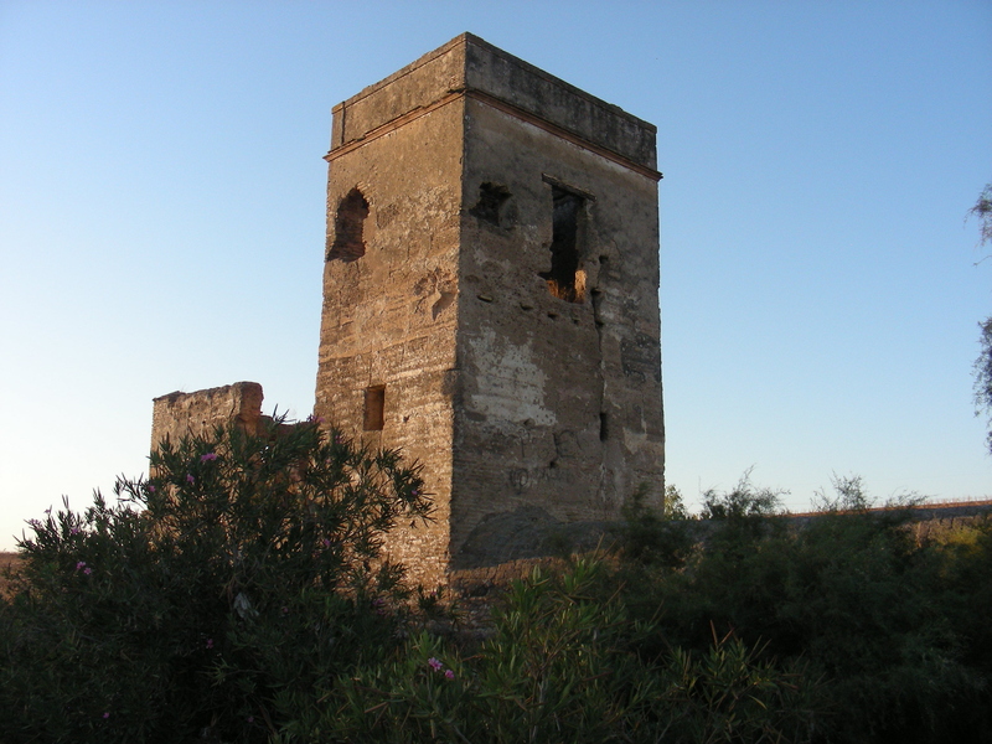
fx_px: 1089
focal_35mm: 38
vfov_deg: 37.7
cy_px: 372
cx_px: 496
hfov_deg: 49.0
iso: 100
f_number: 4
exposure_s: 1/273
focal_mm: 6.3
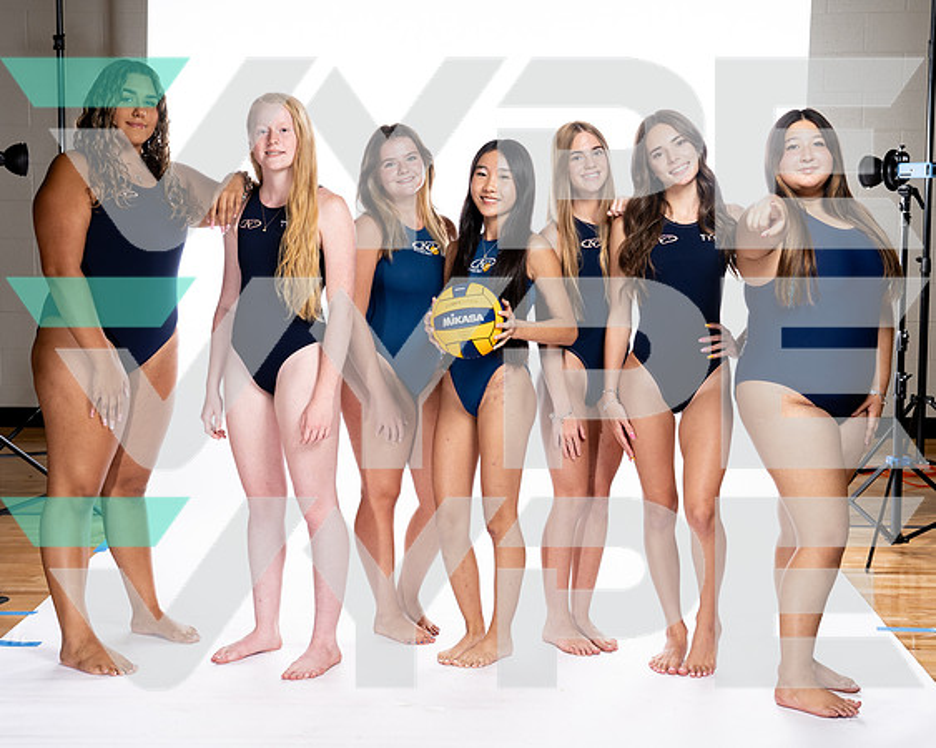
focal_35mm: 61
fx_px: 1689
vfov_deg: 25.0
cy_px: 369
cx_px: 452
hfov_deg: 31.0
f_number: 5.6
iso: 400
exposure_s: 1/250
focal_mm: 47
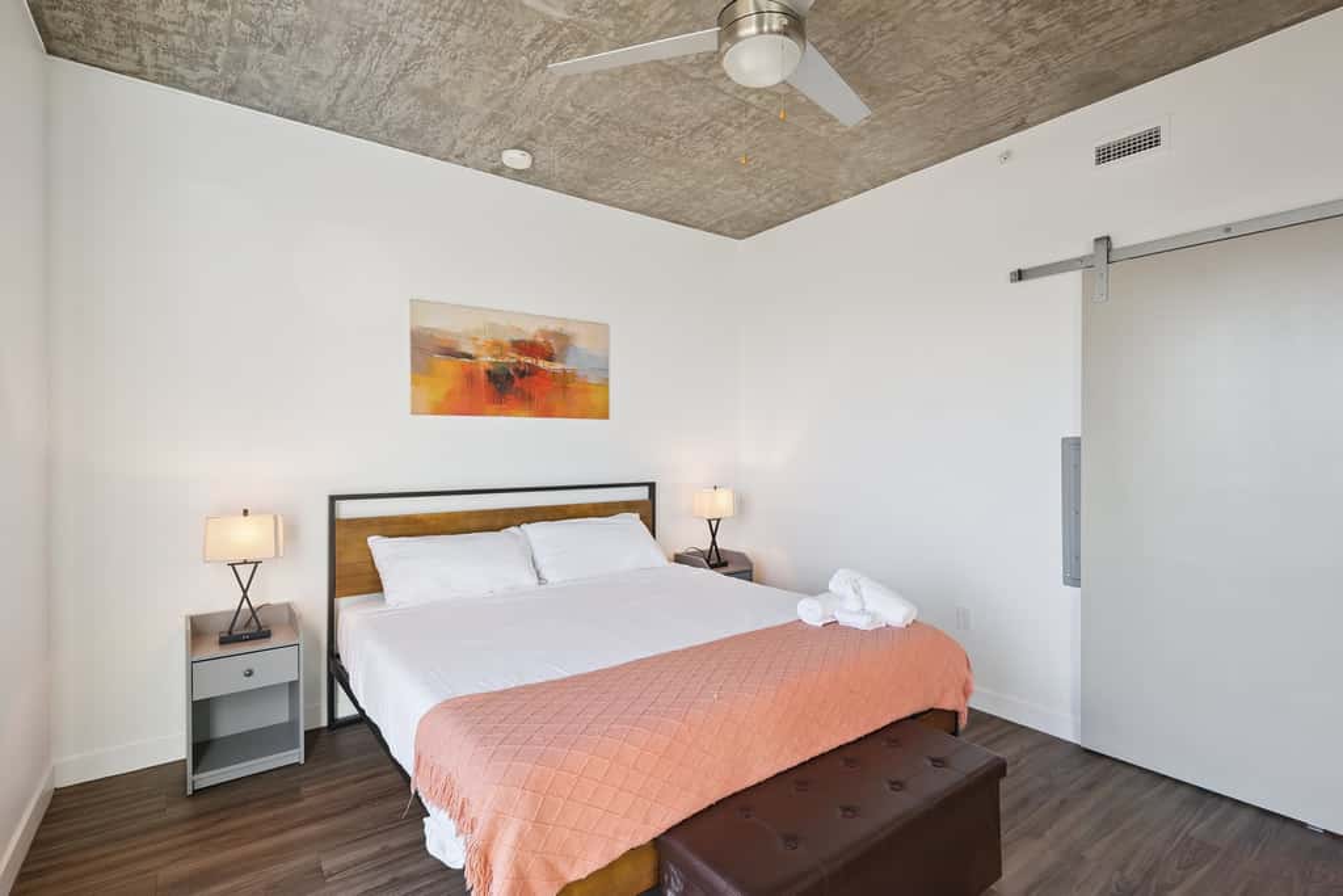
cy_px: 448
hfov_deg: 96.7
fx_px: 597
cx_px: 672
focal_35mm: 16
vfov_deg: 73.8
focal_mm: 16
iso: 400
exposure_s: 1/30
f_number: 8
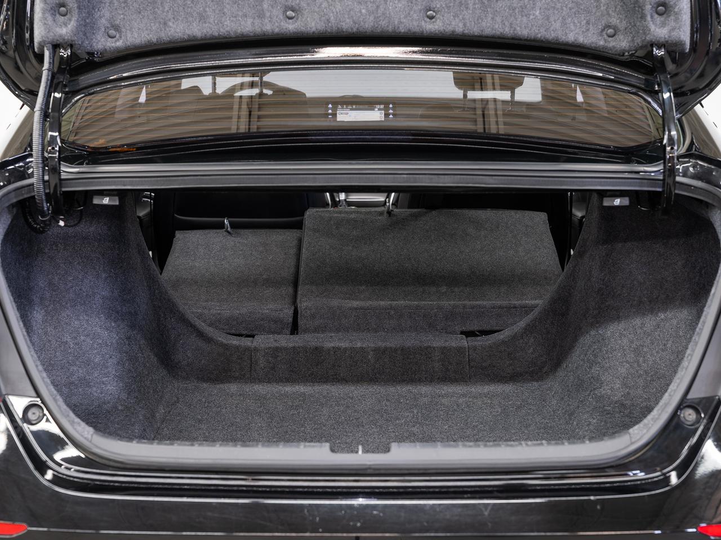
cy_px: 270
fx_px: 1327
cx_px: 359
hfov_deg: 30.4
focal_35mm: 64
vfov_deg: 23.0
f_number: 5.6
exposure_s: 1/2
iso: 100
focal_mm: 58.3
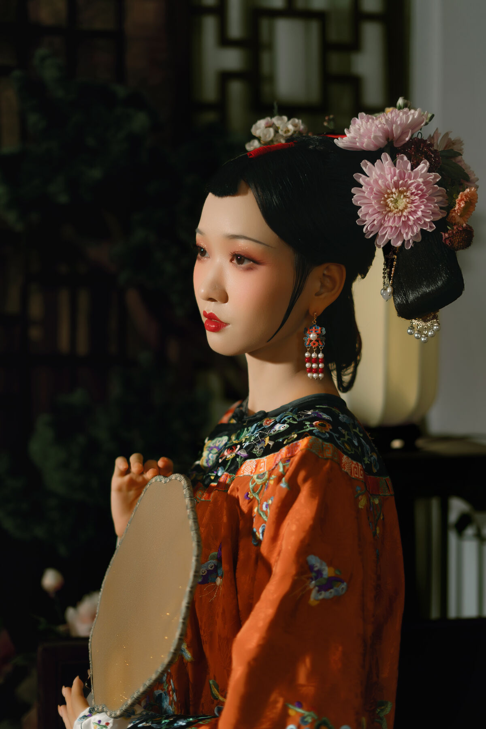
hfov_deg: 27.0
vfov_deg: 39.6
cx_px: 243
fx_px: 1012
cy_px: 364
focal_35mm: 50
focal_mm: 50
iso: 100
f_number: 2
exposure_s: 1/160
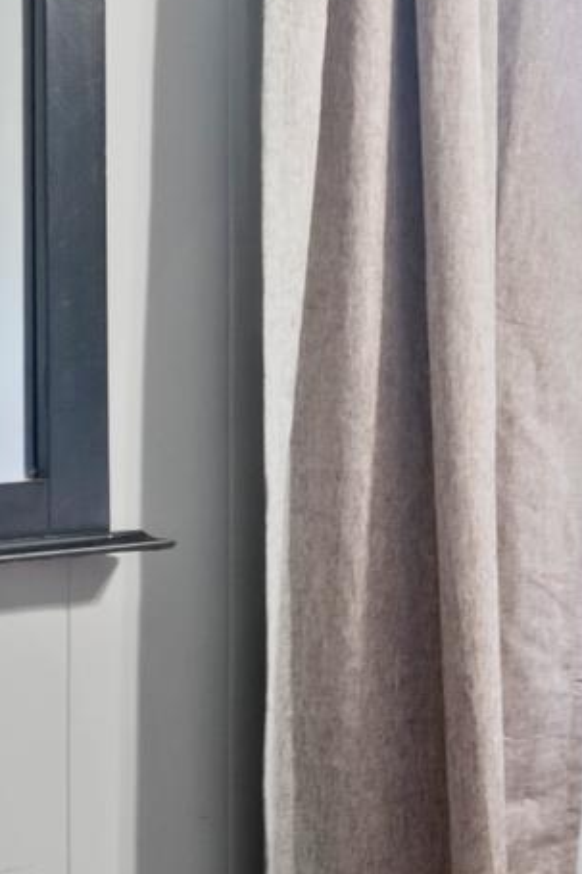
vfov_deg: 25.0
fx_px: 1966
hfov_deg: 11.0
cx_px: 1734
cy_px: 360
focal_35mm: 81
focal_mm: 18
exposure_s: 1/5
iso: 500
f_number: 8
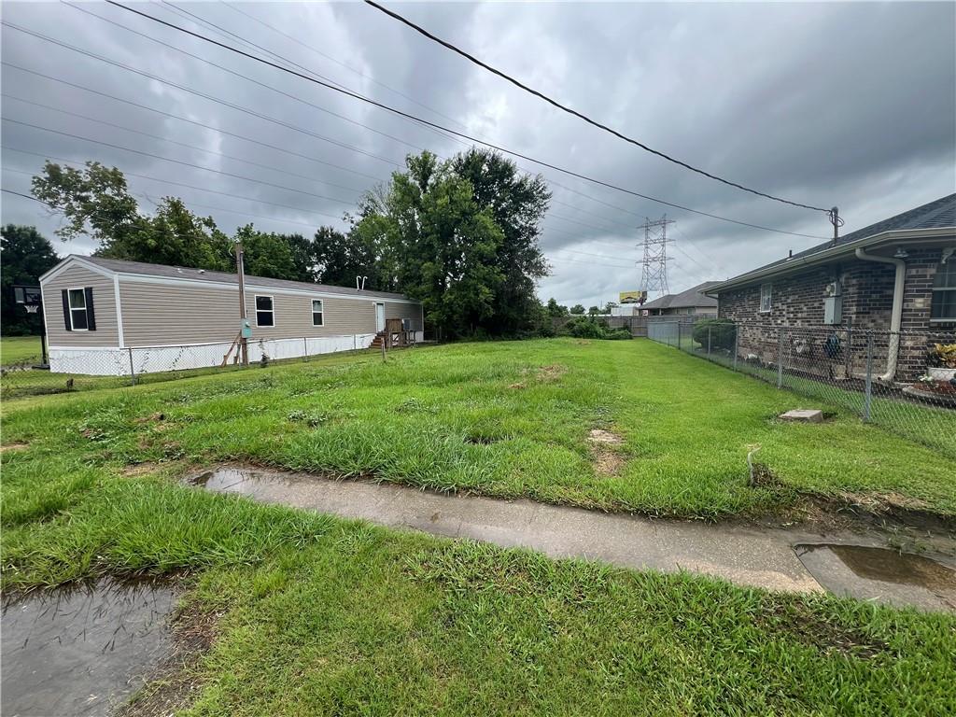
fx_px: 359
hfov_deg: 106.2
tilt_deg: -5.3
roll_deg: +0.5
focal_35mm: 13
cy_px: 358
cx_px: 478
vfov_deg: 89.9
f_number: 1.8
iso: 32
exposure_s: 1/469
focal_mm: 1.57
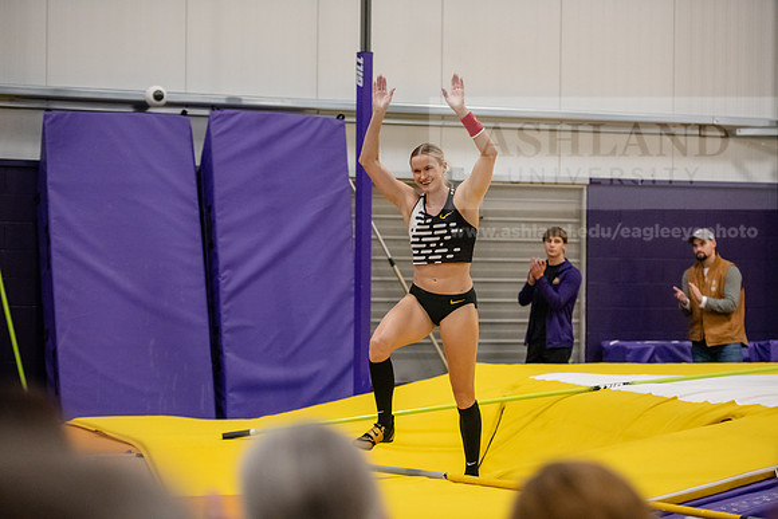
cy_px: 260
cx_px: 389
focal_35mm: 95
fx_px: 2053
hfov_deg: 21.5
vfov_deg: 14.4
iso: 6400
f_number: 2.8
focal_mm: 95
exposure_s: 1/800
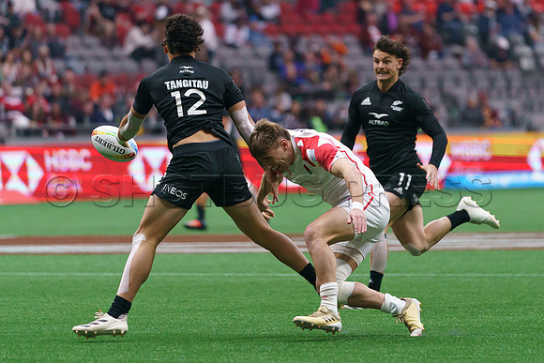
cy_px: 111
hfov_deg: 5.5
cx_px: 311
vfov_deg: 3.7
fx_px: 5633
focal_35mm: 373
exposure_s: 1/3200
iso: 2500
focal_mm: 200
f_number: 2.8
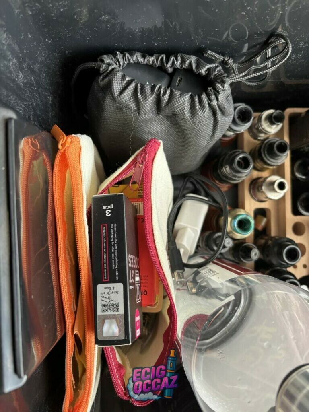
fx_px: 309
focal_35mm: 26
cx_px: 154
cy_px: 206
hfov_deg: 53.1
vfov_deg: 67.3
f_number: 1.6
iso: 200
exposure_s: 1/60
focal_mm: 5.96
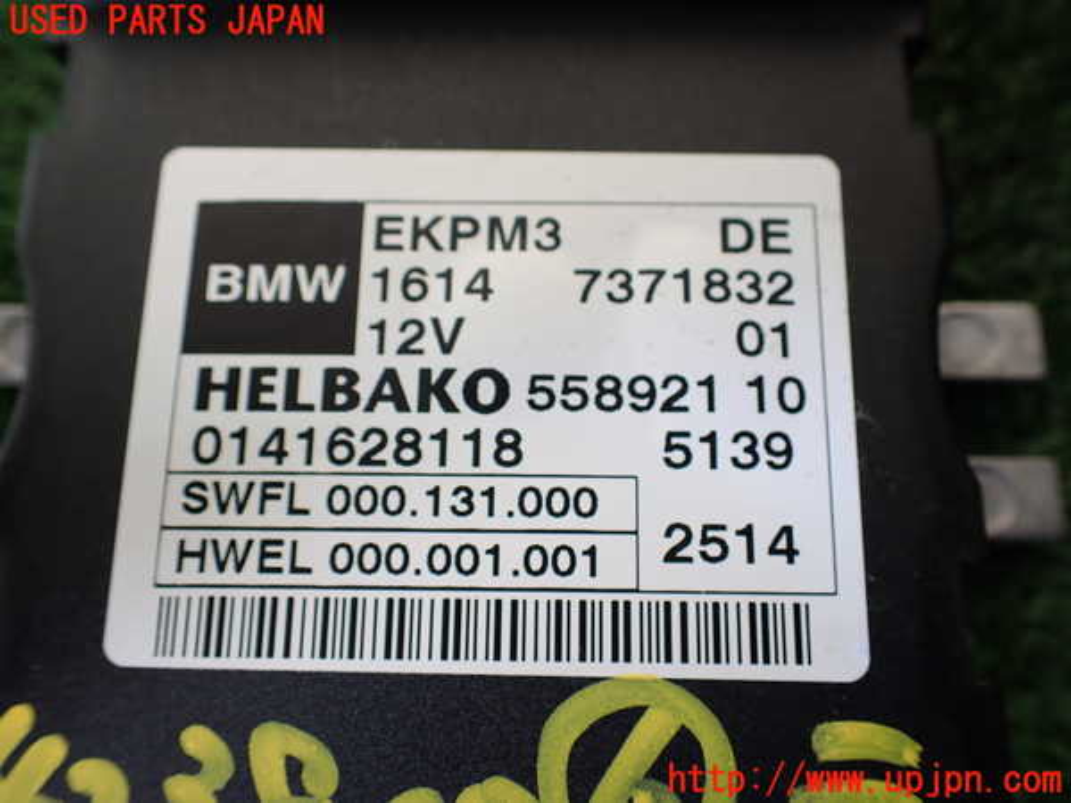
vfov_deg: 46.8
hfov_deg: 60.0
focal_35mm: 30
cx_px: 536
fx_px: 928
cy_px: 402
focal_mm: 5.4
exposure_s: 1/125
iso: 100
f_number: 2.3
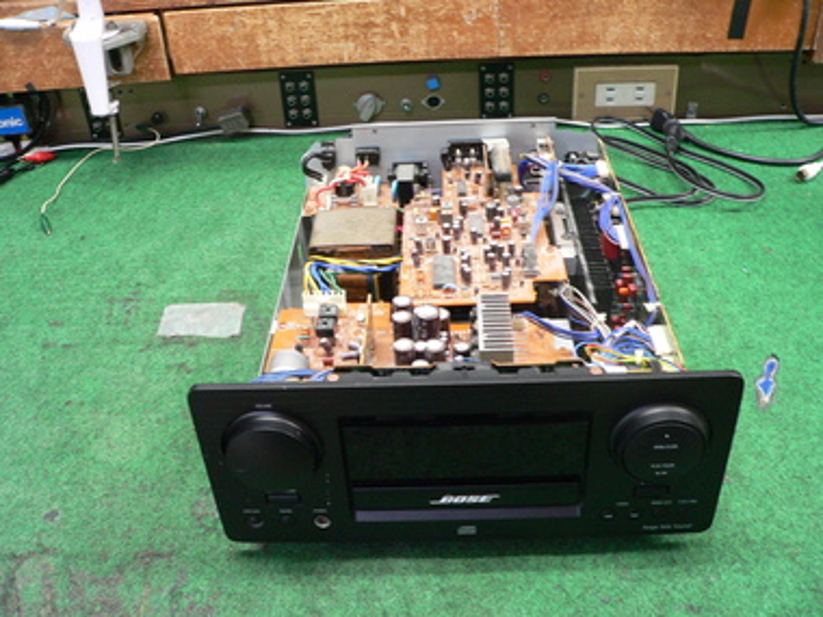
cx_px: 412
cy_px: 308
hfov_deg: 51.4
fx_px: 856
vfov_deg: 39.7
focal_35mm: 36
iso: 200
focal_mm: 6
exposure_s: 1/10
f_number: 2.8
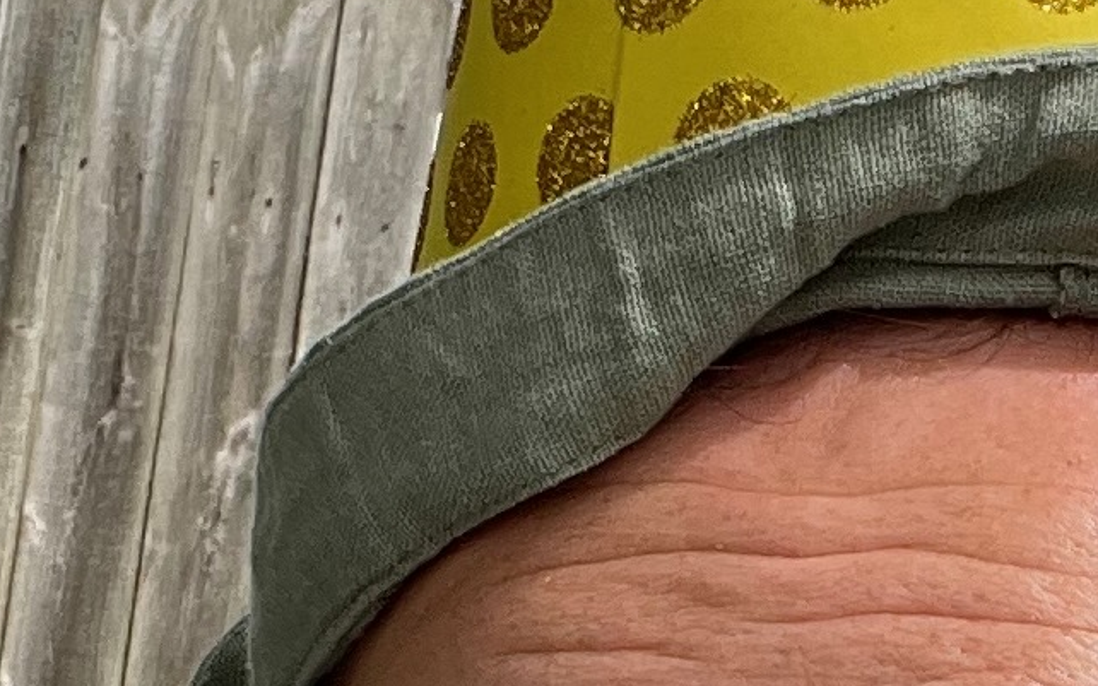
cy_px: 898
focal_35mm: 153
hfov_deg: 13.6
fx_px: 4578
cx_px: 812
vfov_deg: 8.4
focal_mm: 2.71
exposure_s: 1/195
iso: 25
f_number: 2.2
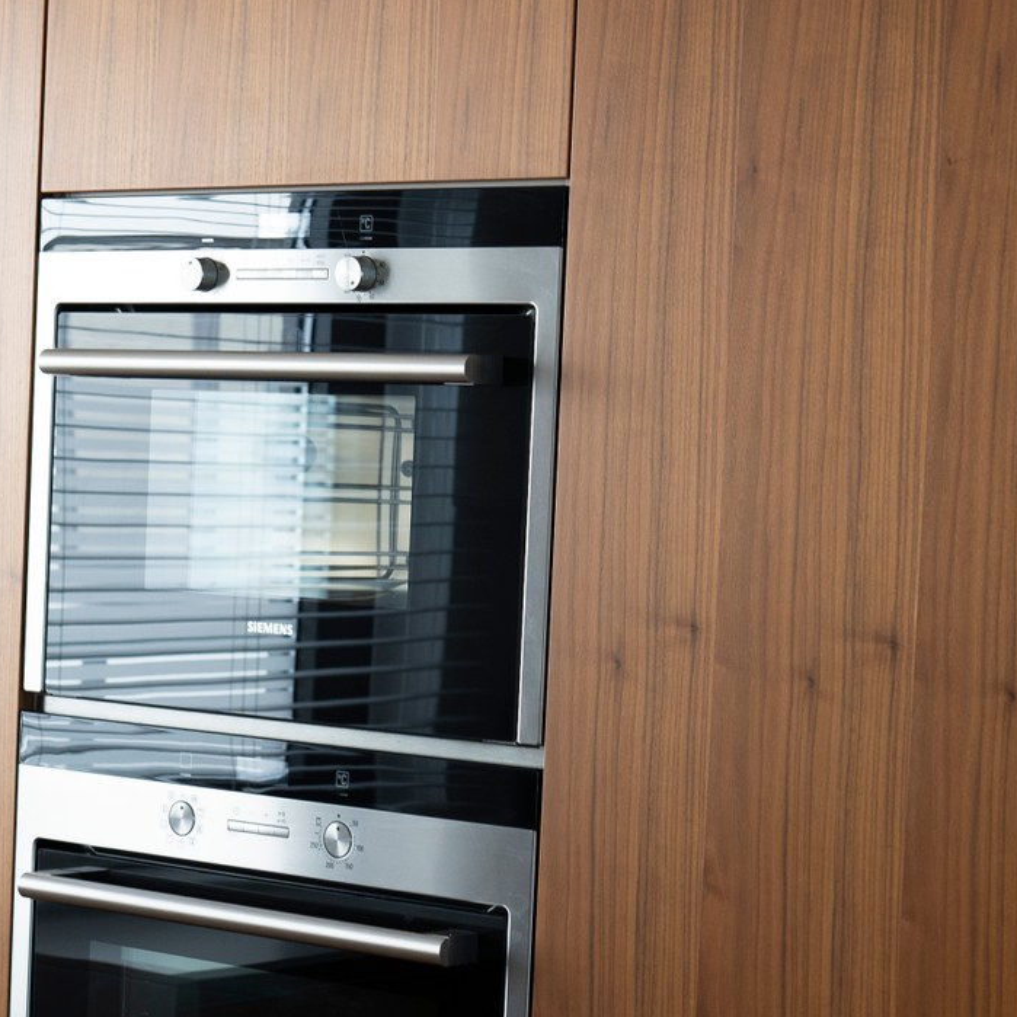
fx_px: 3623
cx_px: 191
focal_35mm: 109
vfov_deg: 16.0
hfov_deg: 15.9
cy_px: 607
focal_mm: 35
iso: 320
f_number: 4
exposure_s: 1/60
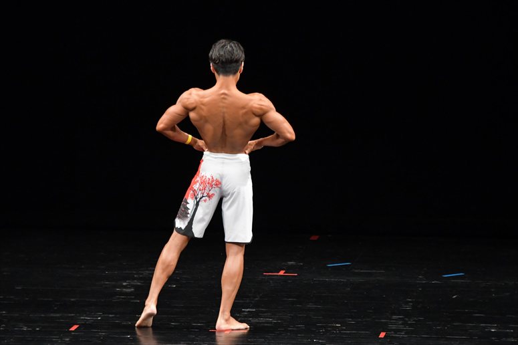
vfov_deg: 4.8
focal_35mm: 285
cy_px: 172
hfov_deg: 7.2
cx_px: 259
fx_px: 4099
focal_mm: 190
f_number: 5.6
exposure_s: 1/400
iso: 3200
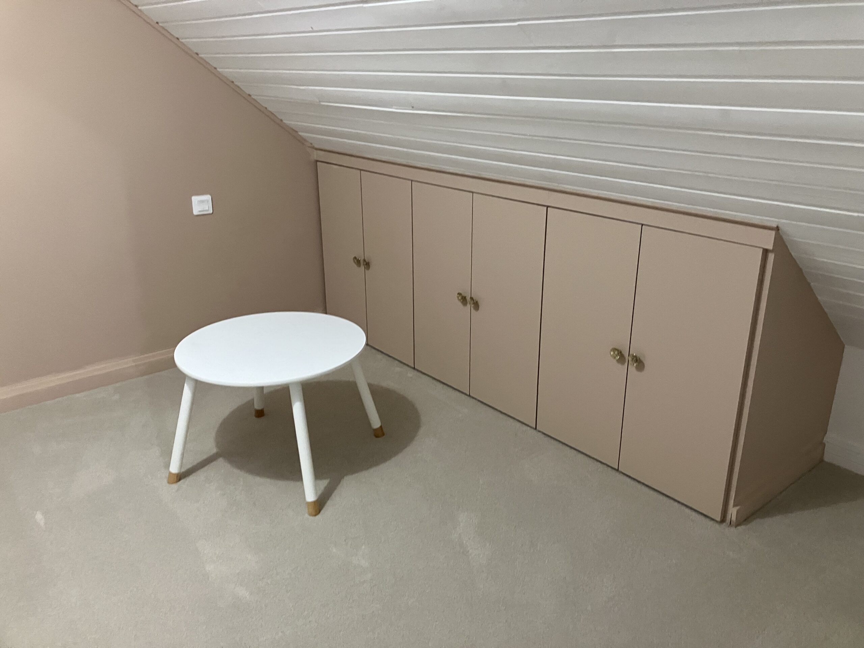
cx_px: 432
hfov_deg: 63.4
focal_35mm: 28
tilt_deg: -19.2
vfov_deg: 49.7
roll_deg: +0.3
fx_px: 699
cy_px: 324
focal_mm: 3.99
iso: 320
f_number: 1.8
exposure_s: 1/58
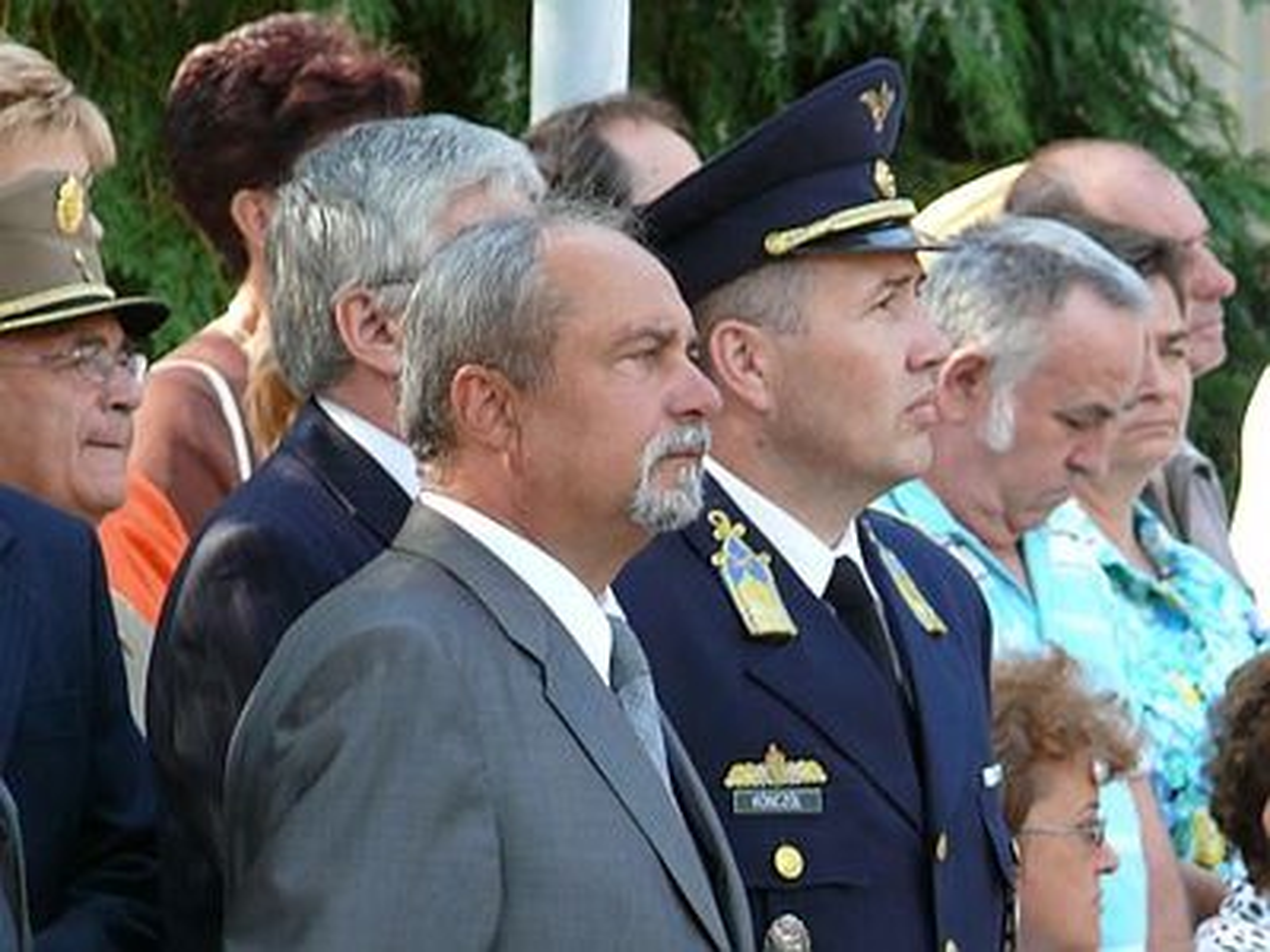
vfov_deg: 3.1
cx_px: 635
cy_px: 476
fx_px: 17574
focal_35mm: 479
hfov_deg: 4.1
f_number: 3.6
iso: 100
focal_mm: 56.8
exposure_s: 1/100
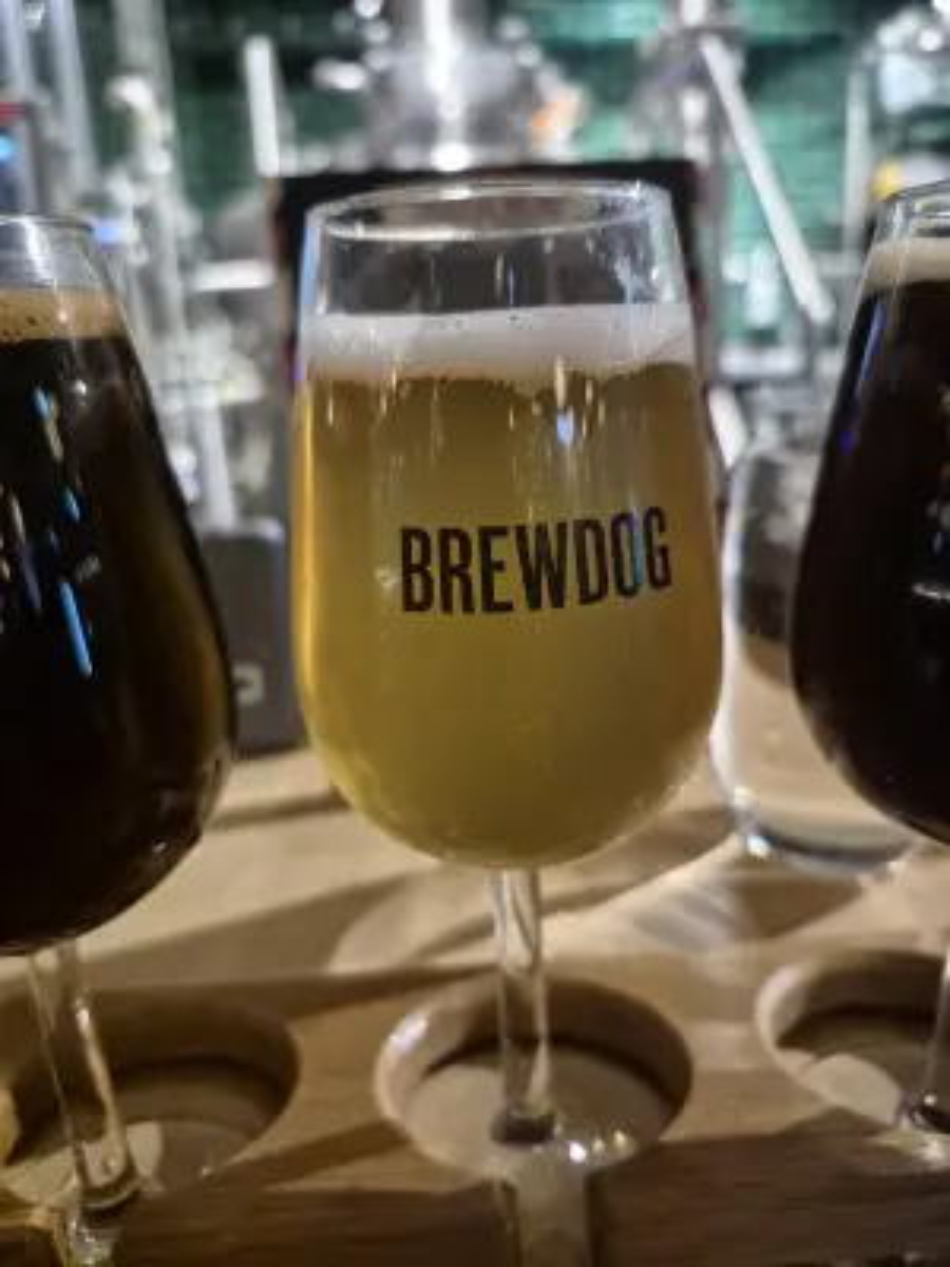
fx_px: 842
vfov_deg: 73.9
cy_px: 634
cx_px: 475
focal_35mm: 23
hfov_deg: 58.9
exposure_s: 1/60
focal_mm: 5.4
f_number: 1.8
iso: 2000
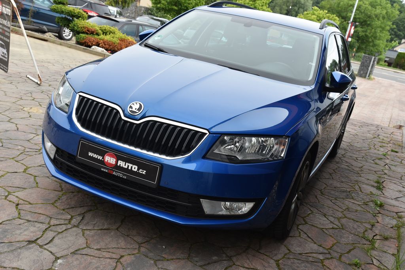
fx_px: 450
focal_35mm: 40
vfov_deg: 33.4
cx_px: 202
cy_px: 135
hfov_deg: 48.4
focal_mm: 40
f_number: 8
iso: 500
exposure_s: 1/250
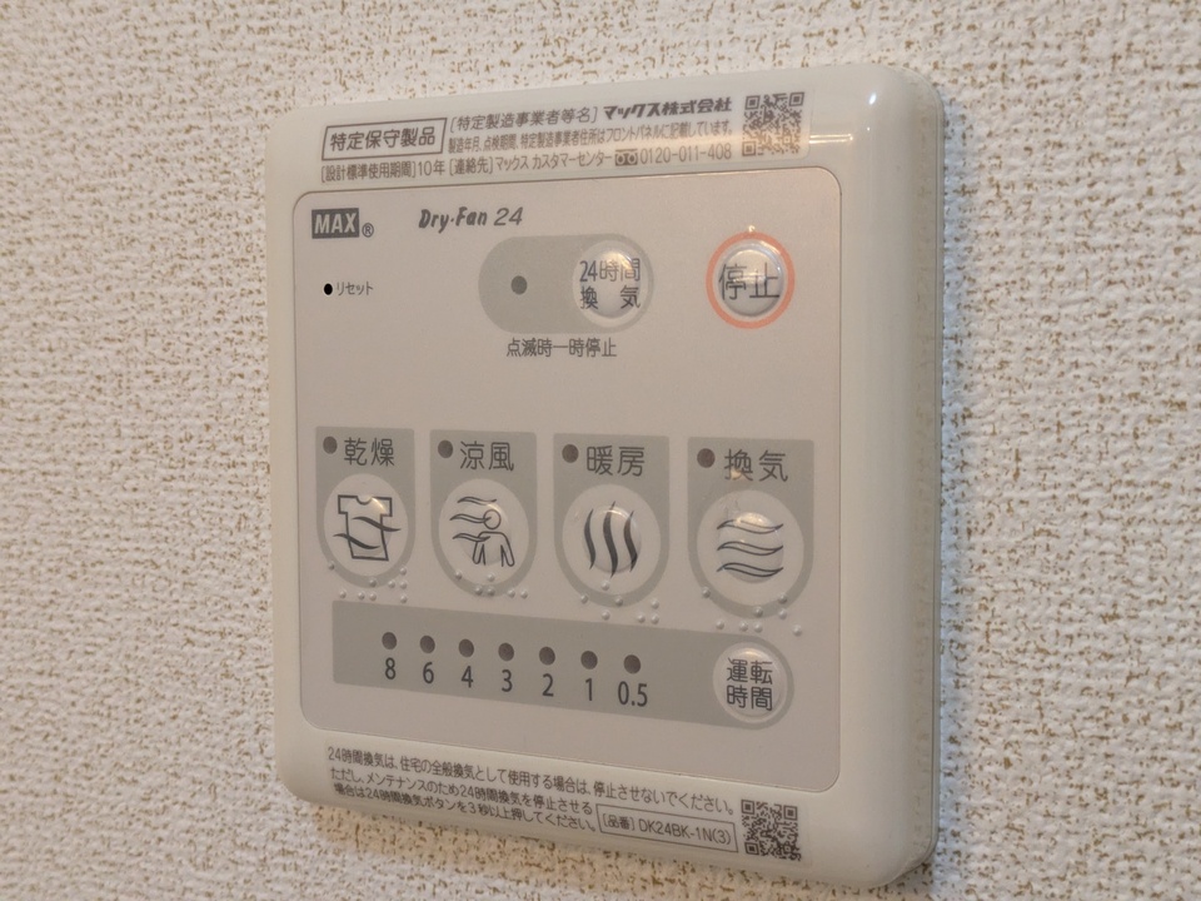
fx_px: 1769
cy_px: 450
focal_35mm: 51
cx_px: 600
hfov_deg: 37.5
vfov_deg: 28.6
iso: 563
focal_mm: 5.43
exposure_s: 1/120
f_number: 1.89
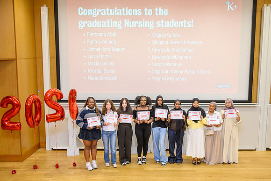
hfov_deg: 48.0
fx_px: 304
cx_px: 136
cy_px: 90
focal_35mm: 40
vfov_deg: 33.1
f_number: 2.8
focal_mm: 40
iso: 1250
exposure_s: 1/200
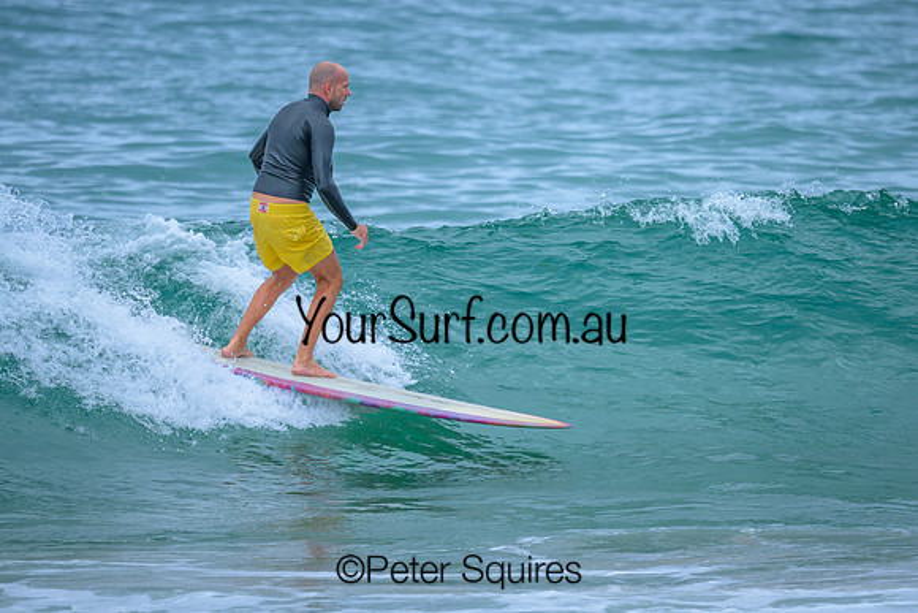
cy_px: 243
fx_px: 28036
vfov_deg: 1.3
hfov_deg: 1.9
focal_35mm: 1099
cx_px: 472
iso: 400
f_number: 6.3
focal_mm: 800
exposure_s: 1/2000
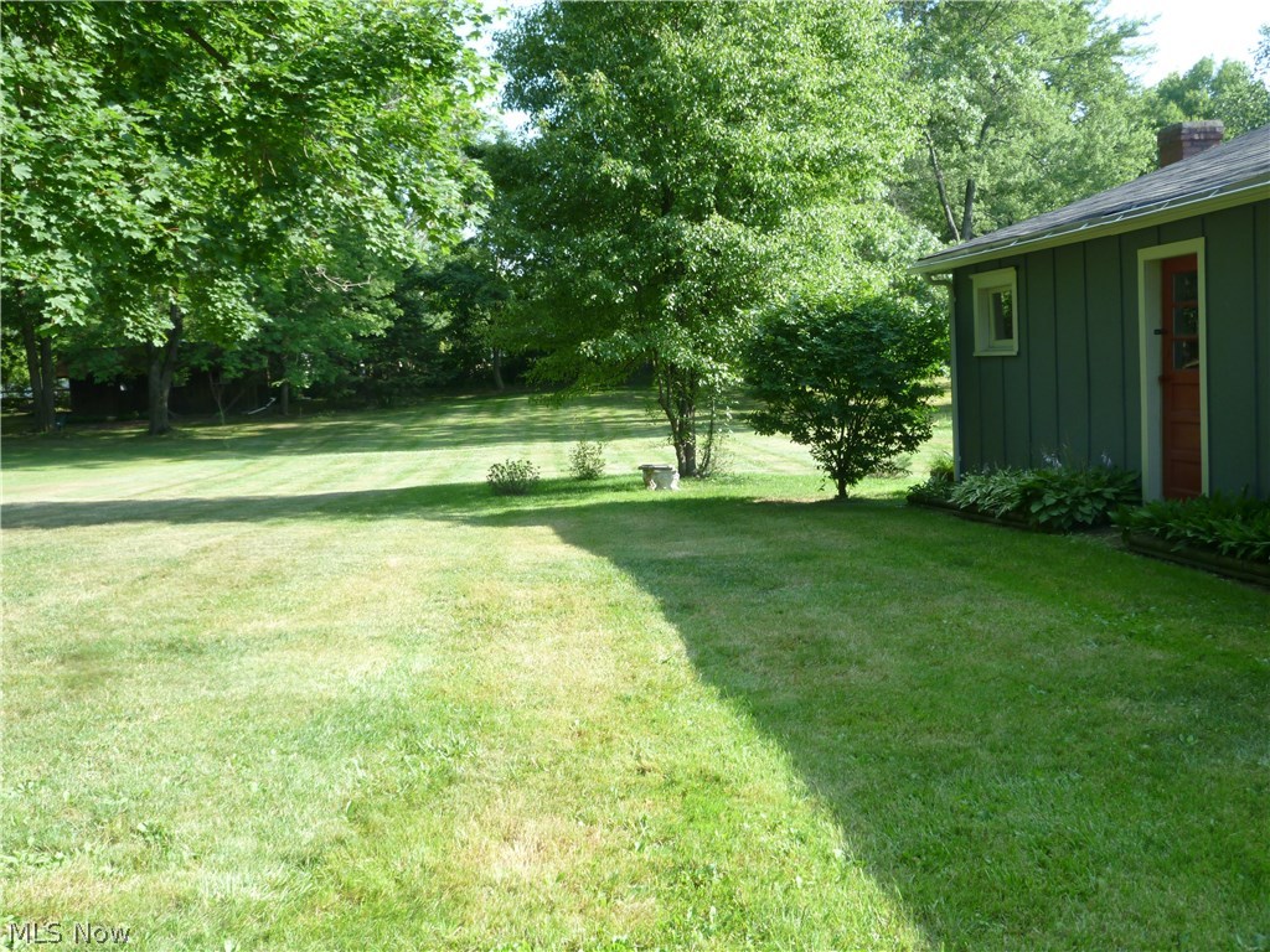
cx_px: 635
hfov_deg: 55.4
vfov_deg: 42.9
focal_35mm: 33
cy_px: 476
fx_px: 1211
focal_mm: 5.9
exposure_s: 1/100
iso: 80
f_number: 3.7
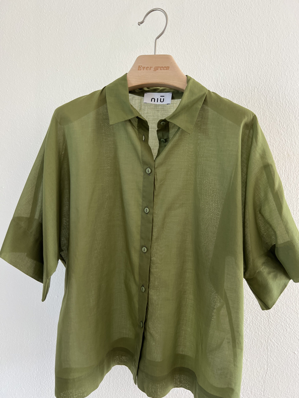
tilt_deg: -1.8
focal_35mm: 26
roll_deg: -0.5
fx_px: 299
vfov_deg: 67.3
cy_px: 199
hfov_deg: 53.1
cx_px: 150
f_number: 1.5
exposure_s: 1/121
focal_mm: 5.7
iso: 100
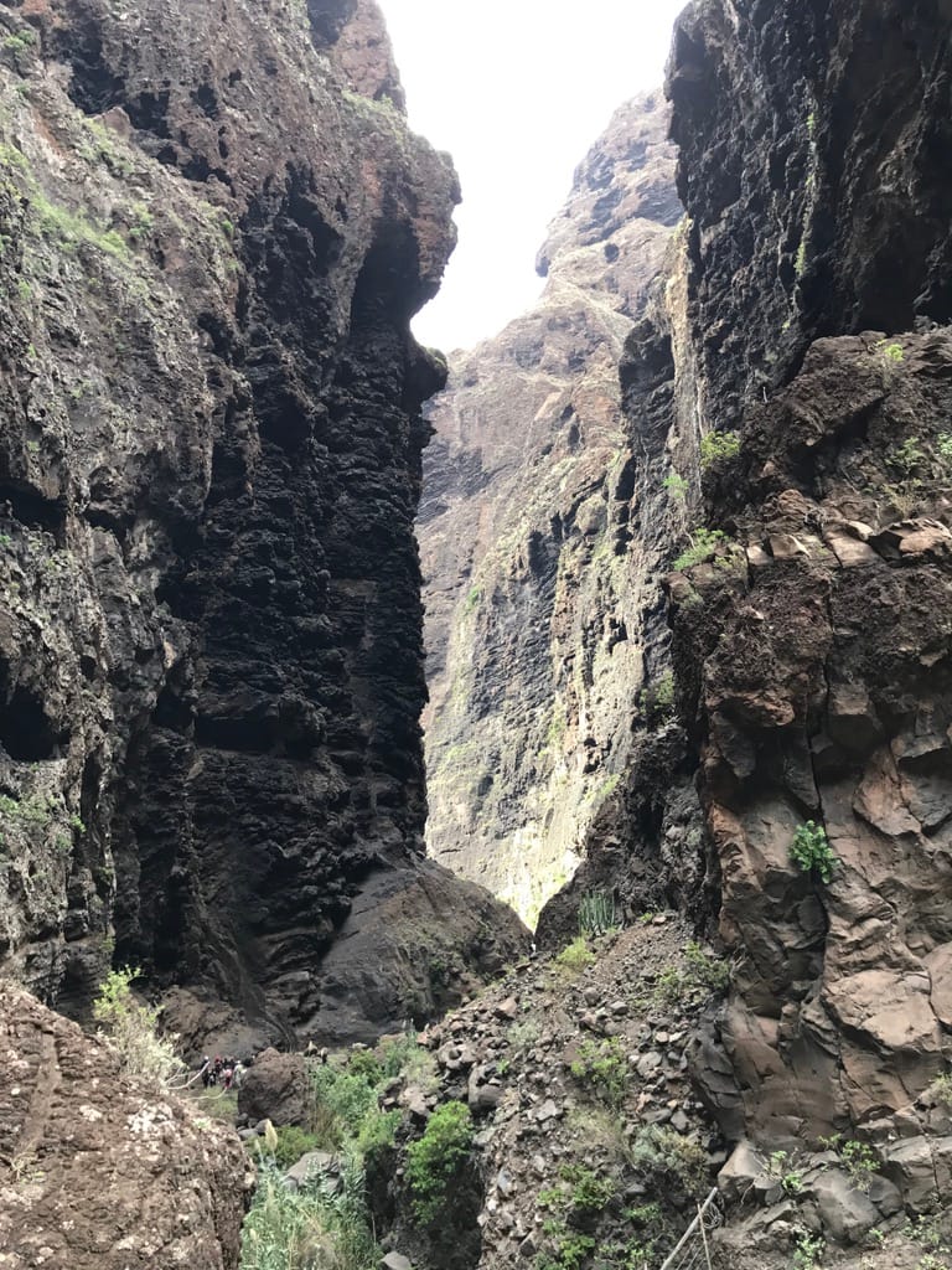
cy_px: 635
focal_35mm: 28
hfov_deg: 49.7
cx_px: 476
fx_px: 1027
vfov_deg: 63.4
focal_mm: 3.99
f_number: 1.8
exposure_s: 1/100
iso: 32
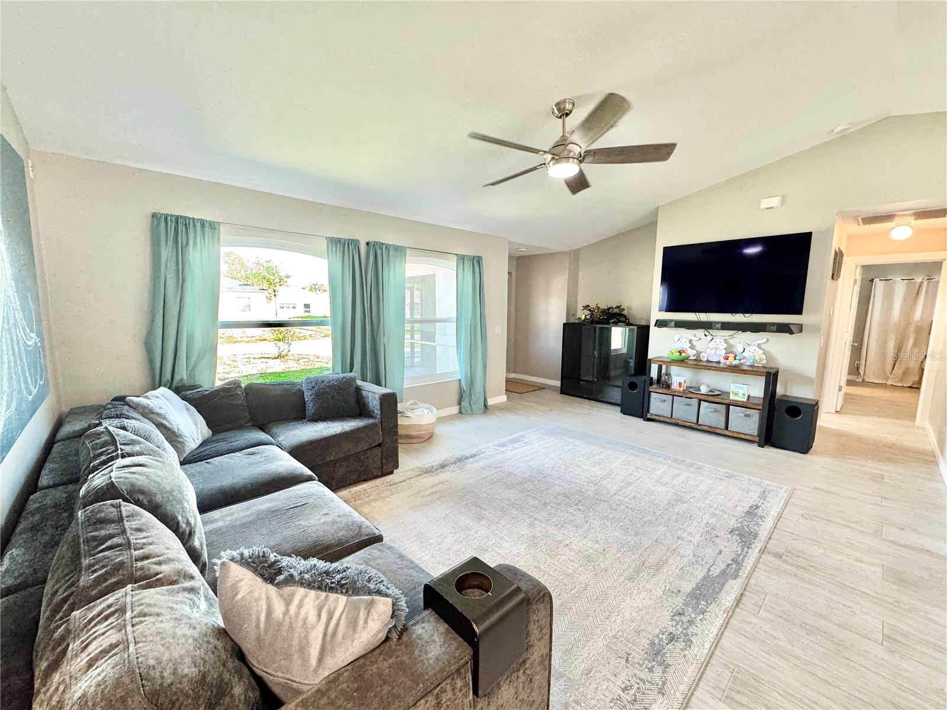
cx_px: 474
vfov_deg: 85.7
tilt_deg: -6.7
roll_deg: -0.4
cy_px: 355
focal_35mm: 14
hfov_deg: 102.1
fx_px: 383
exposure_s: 1/60
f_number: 2.2
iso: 200
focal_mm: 2.22
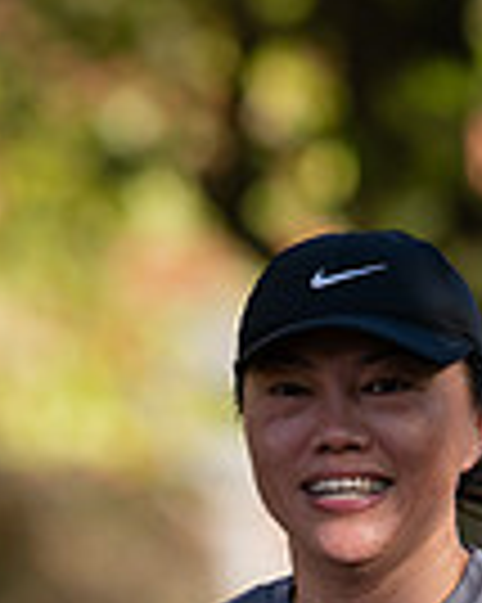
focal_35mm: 1216
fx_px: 21708
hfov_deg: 1.3
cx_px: 405
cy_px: 722
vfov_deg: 1.6
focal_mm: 300
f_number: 4.5
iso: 200
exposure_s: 1/1000
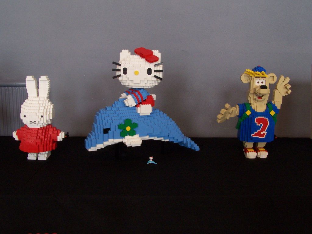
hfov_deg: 49.0
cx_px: 156
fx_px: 343
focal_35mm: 38
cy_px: 117
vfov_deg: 37.7
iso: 200
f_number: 7.1
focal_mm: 6.3
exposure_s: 1/6
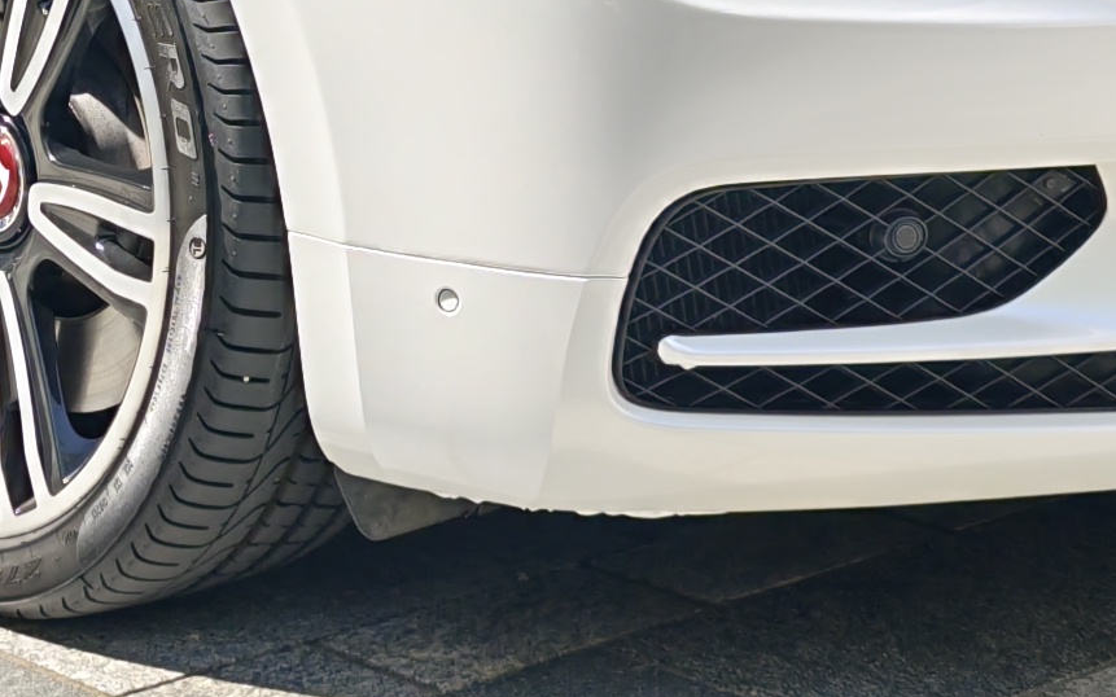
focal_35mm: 116
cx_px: 394
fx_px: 3528
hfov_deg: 17.9
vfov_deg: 10.5
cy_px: -593
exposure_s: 1/340
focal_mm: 6.55
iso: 50
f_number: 1.6
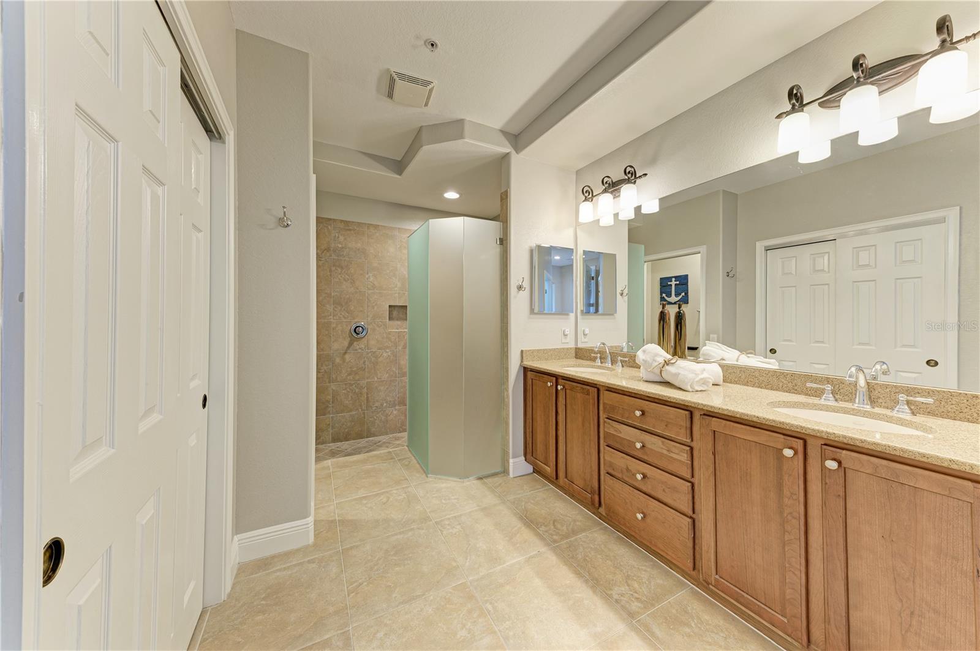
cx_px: 490
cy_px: 326
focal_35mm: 12
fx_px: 326
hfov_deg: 112.7
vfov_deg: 89.9
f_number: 9
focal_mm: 12
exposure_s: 1
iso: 200
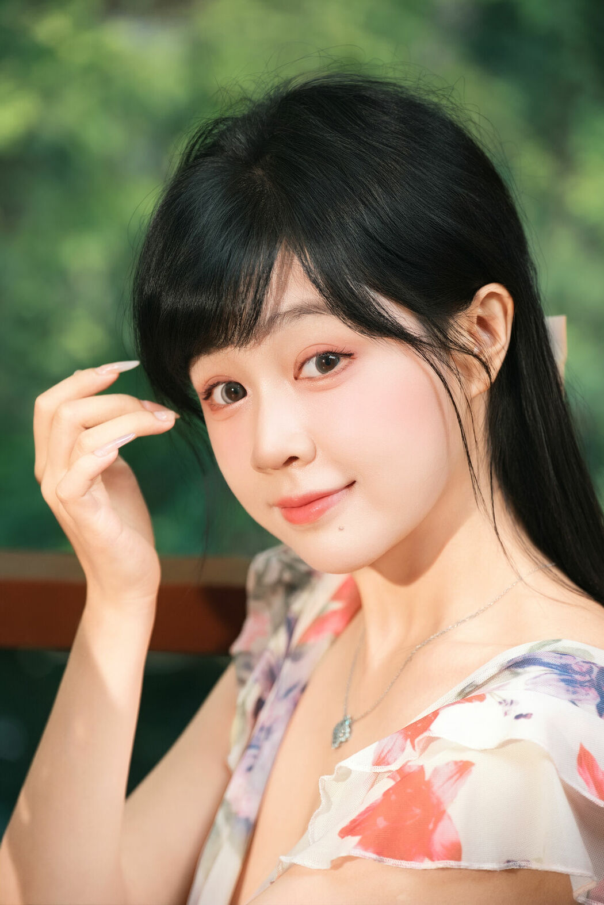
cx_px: 302
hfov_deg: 13.2
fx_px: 2616
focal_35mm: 104
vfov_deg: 19.6
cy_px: 452
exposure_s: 1/125
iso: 500
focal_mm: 104
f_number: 4
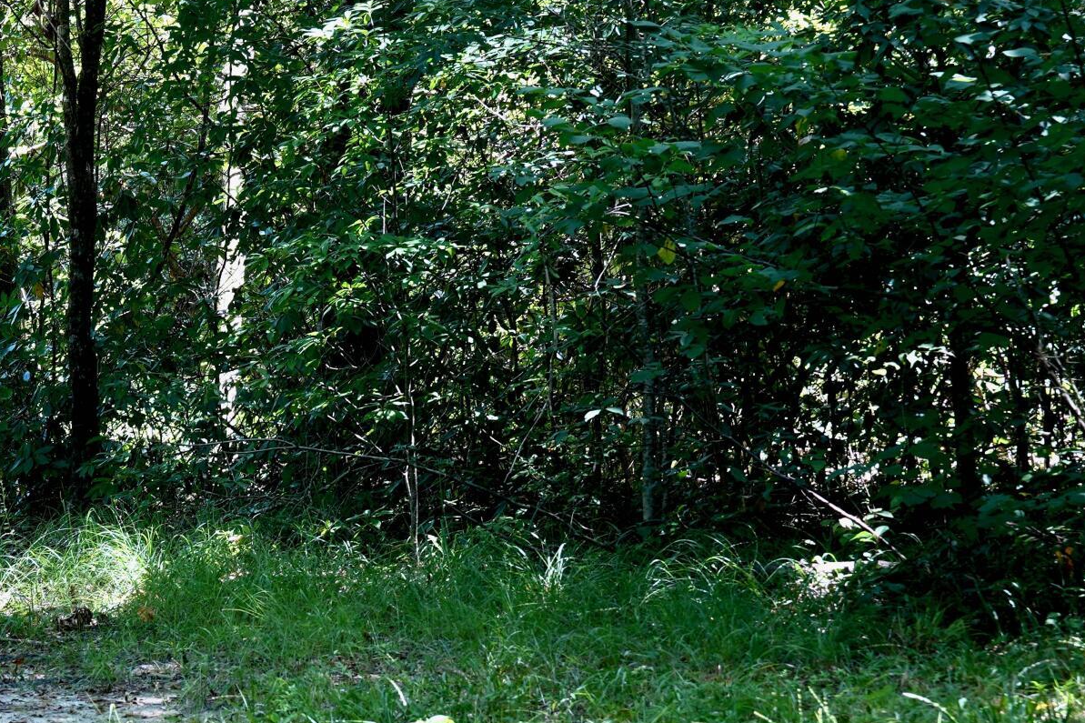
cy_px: 343
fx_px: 5303
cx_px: 32
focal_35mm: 176
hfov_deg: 11.6
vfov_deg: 7.8
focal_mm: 70
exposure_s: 1/30
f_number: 6.3
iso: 160
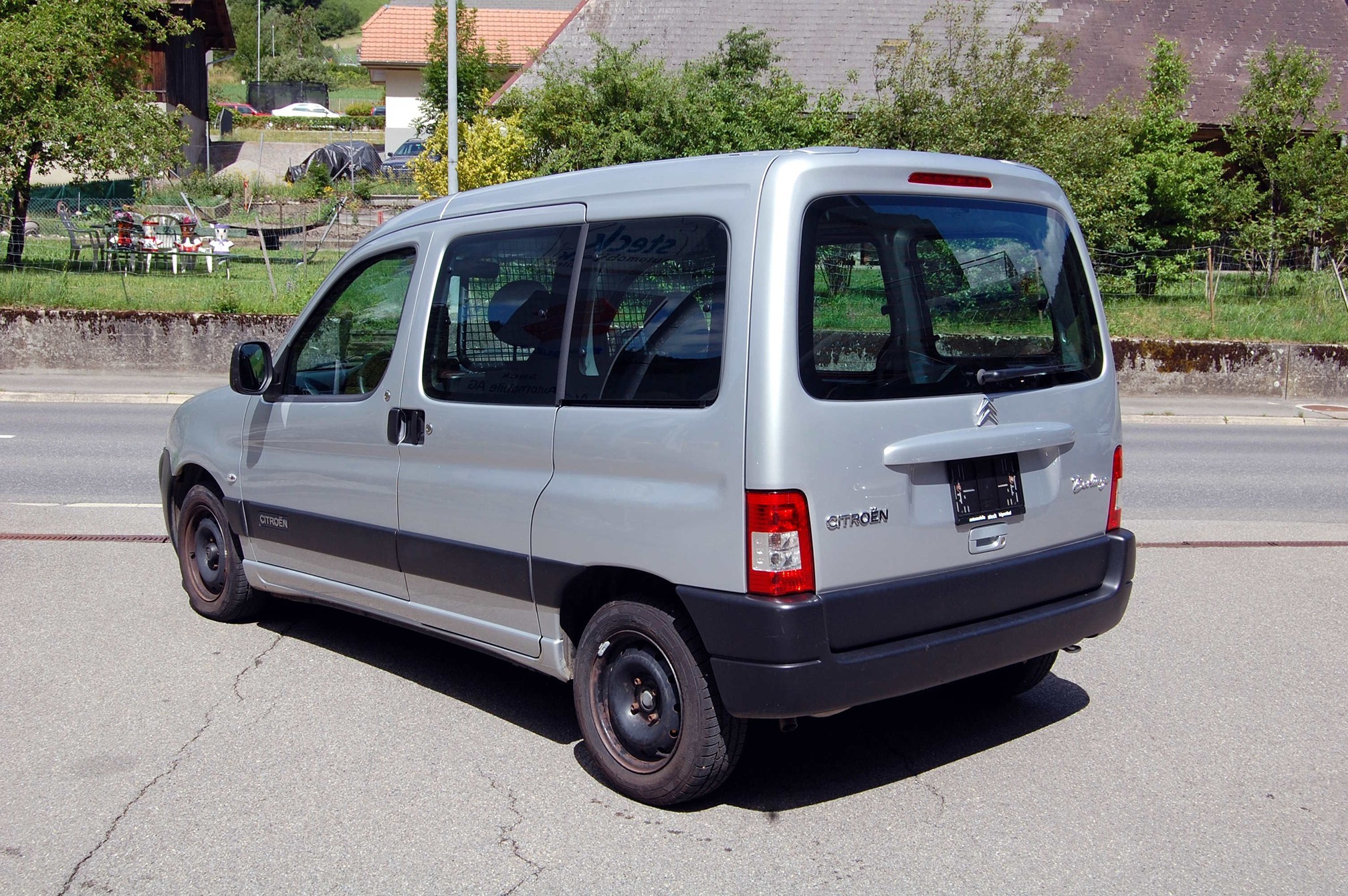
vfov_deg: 34.1
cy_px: 448
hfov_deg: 49.6
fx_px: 1459
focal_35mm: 39
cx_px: 674
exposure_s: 1/320
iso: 200
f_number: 9
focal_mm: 26
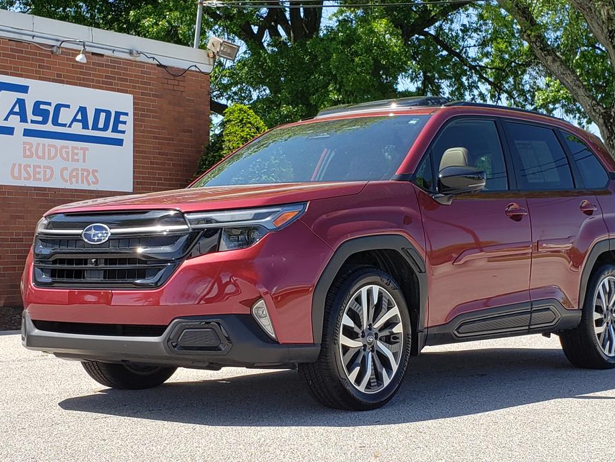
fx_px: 515
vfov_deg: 48.2
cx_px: 334
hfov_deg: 61.5
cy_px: 249
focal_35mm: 29
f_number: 2.4
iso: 50
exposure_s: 1/771
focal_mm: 4.3
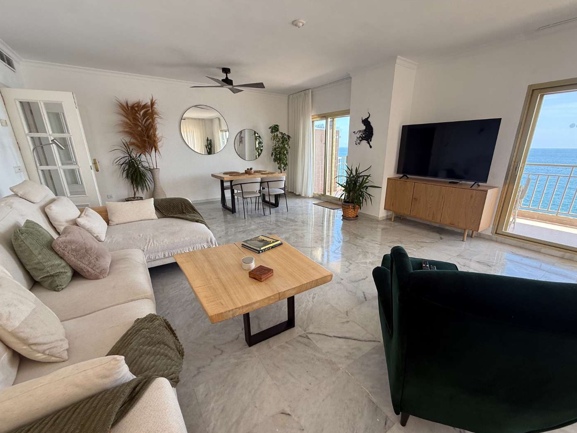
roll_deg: +1.4
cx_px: 304
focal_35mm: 15
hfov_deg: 98.1
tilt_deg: -16.9
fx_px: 250
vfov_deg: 81.7
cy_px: 227
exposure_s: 1/105
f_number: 2.2
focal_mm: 2.22
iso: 50
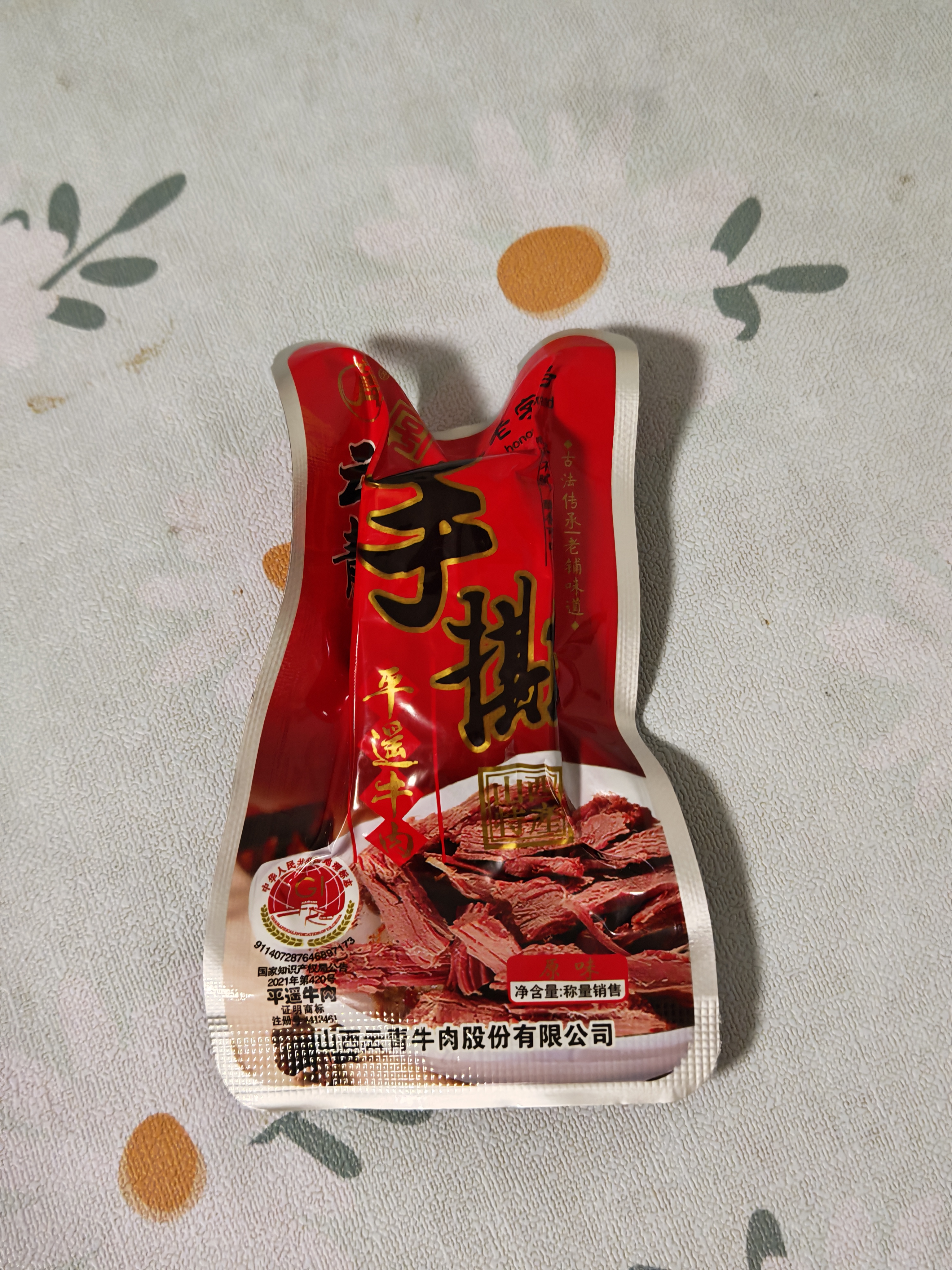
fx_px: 1760
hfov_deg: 30.3
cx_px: 476
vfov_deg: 39.7
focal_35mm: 48
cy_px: 635
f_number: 1.9
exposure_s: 1/33
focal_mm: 6.67
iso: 640
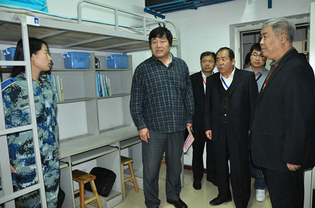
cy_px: 104
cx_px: 158
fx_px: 236
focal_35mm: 27
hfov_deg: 67.5
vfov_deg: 47.7
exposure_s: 1/60
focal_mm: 18
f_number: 5
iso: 2000
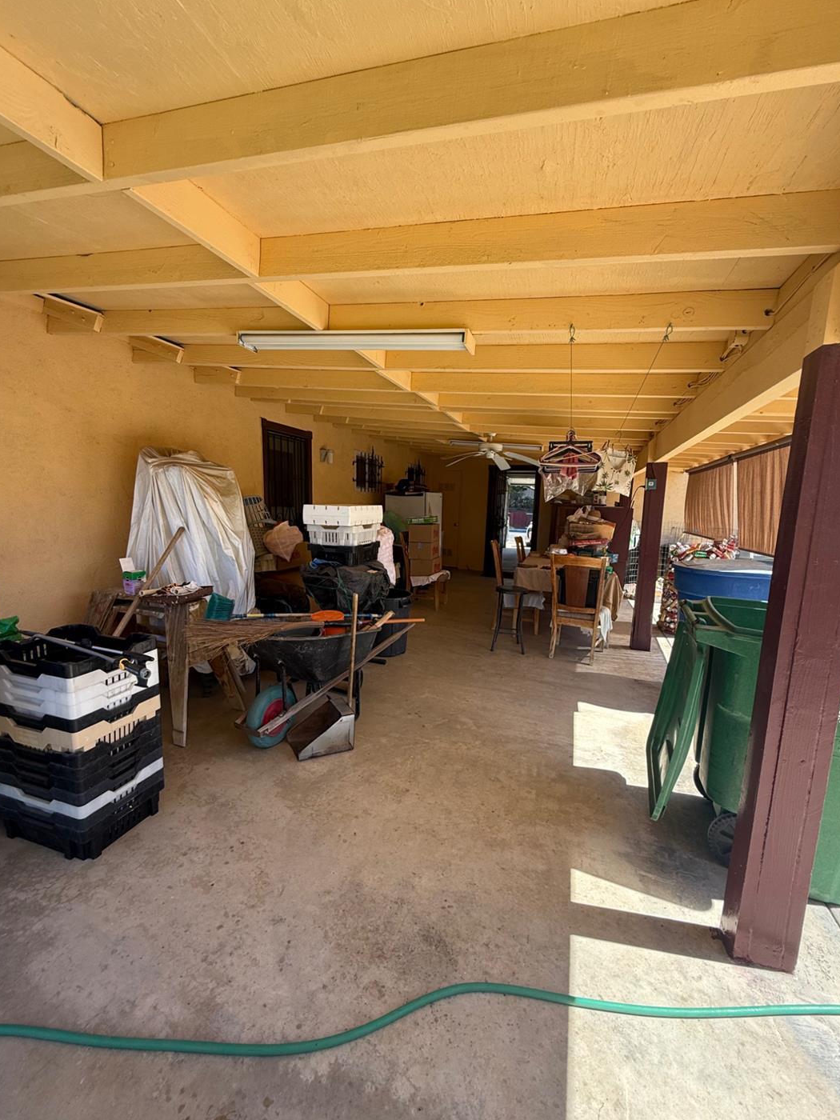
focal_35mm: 15
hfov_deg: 81.7
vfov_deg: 98.1
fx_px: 485
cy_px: 582
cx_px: 404
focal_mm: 2.22
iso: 50
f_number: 2.2
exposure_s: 1/212
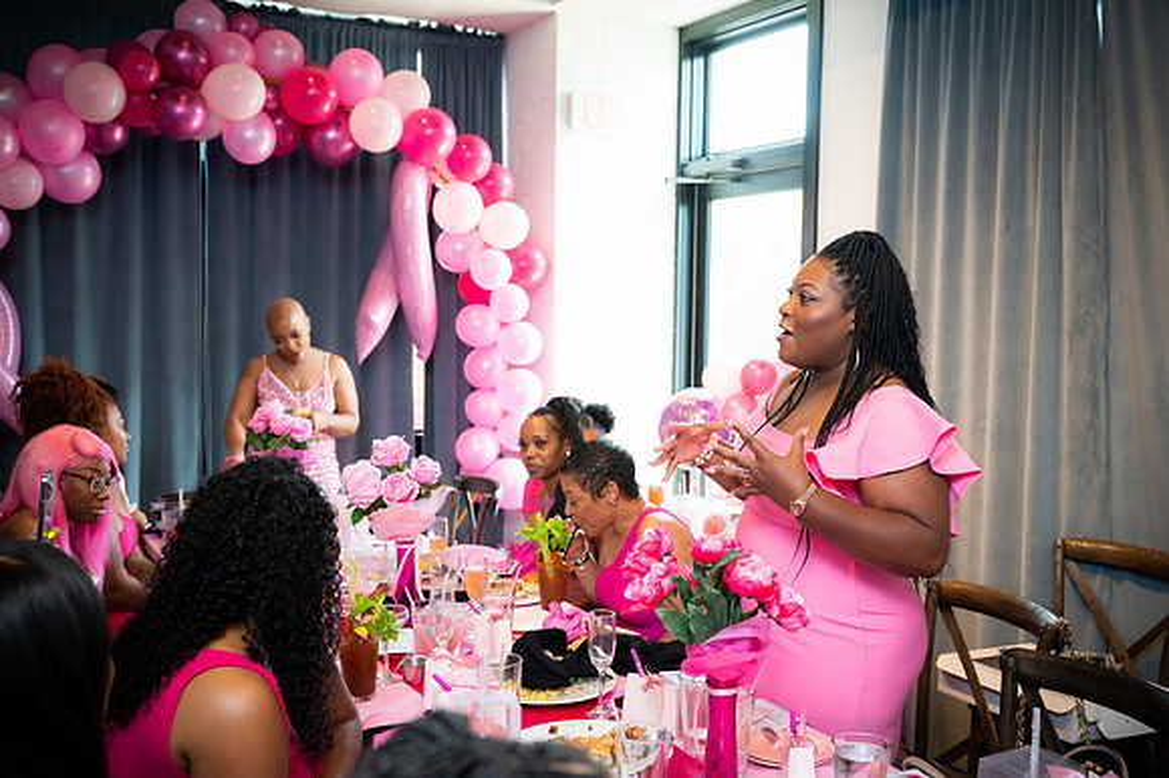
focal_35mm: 37
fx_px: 1201
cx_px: 584
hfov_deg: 51.9
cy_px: 389
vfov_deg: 35.9
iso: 1600
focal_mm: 37
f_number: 4
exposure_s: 1/200
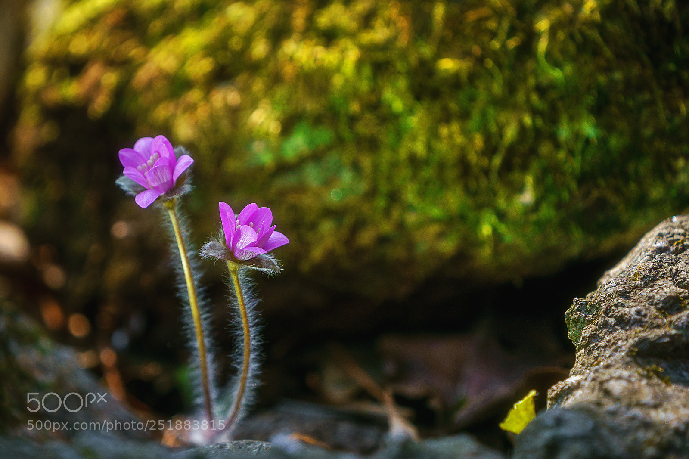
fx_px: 7653
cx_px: 344
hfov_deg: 5.2
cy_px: 230
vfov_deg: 3.4
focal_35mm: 400
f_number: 5.6
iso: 1000
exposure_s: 1/1000
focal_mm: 400
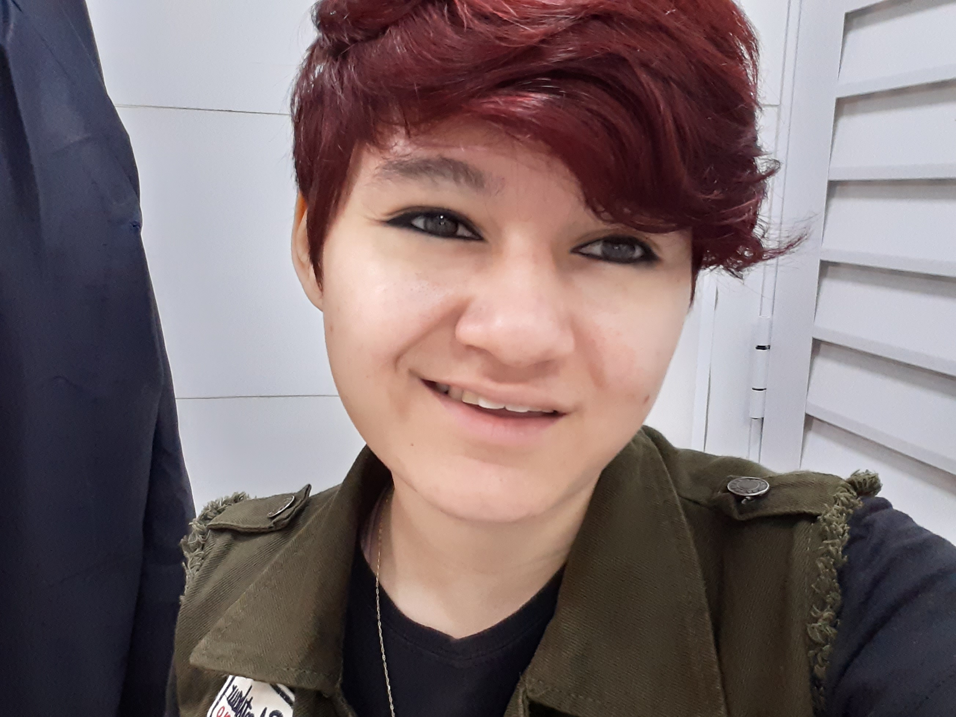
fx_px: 856
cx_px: 478
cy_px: 358
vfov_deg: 45.4
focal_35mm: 31
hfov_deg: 58.4
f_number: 2
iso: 320
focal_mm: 2.61
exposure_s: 1/30
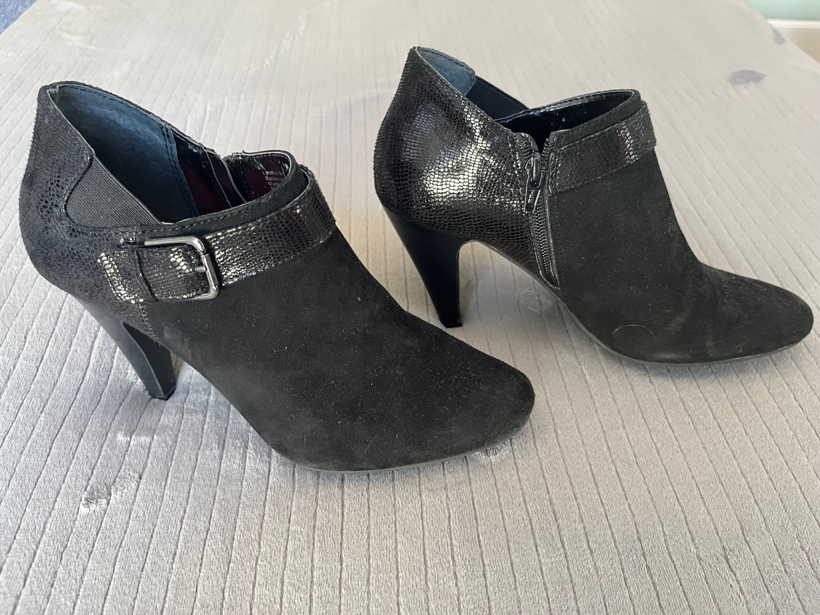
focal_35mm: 26
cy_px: 308
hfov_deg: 67.3
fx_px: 616
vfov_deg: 53.1
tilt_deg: -44.6
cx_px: 410
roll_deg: -2.9
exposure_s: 1/60
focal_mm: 5.1
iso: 320
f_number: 1.6
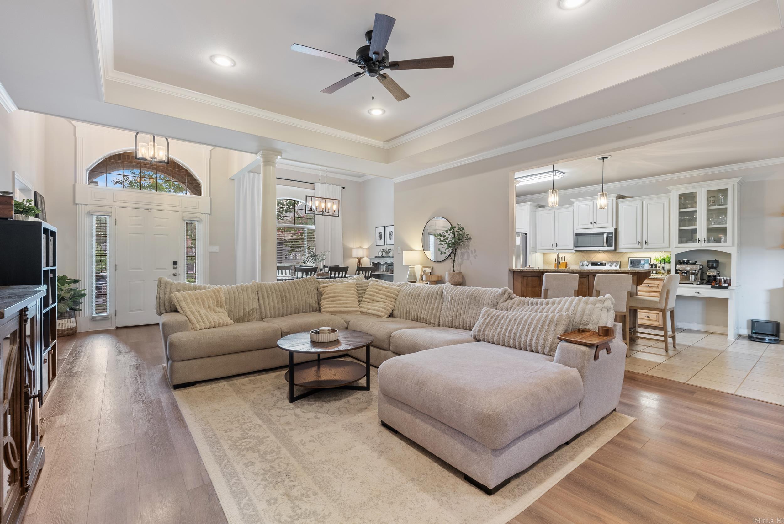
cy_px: 262
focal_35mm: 16
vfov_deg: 73.8
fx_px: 349
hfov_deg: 96.7
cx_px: 392
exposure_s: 1.3
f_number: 9
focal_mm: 16
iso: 250
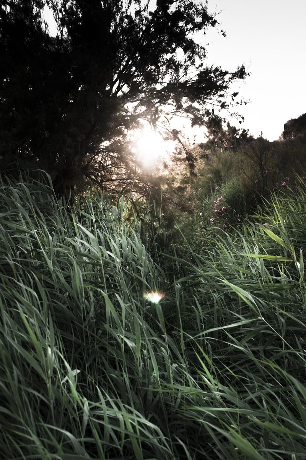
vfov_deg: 46.4
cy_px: 230
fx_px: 537
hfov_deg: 31.8
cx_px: 153
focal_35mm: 42
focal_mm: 28
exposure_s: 1/80
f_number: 3.2
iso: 200
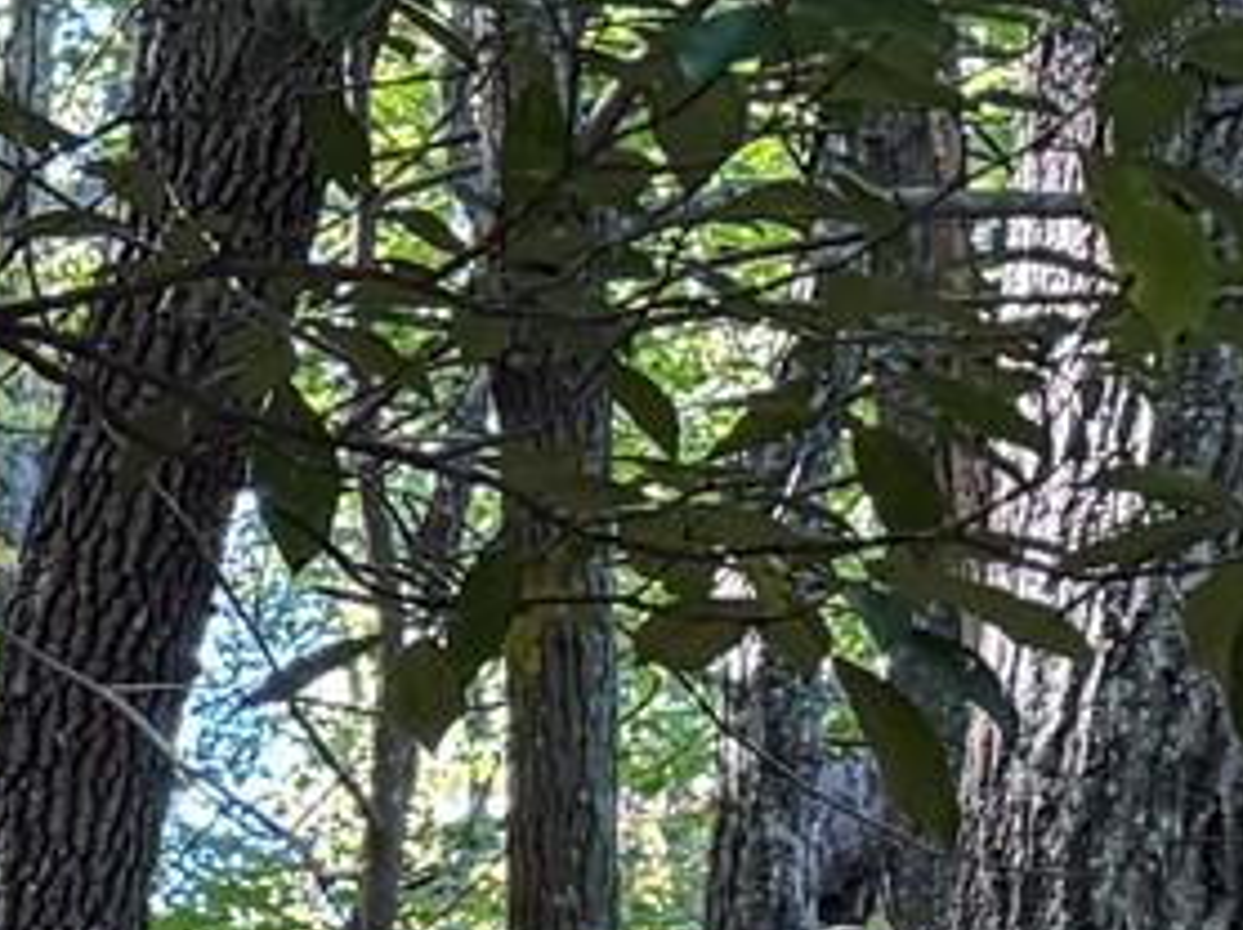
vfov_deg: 8.0
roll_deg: +3.1
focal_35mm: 177
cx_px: -3000
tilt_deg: +7.9
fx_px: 6350
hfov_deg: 8.5
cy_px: 1851
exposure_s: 1/103
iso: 200
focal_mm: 6.76
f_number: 1.78
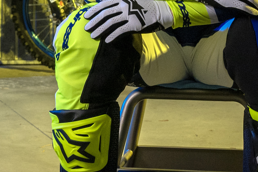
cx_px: 36
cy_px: 20
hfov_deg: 12.2
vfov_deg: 8.1
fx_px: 1204
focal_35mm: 168
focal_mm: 26
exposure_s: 1/1000
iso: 400
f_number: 5
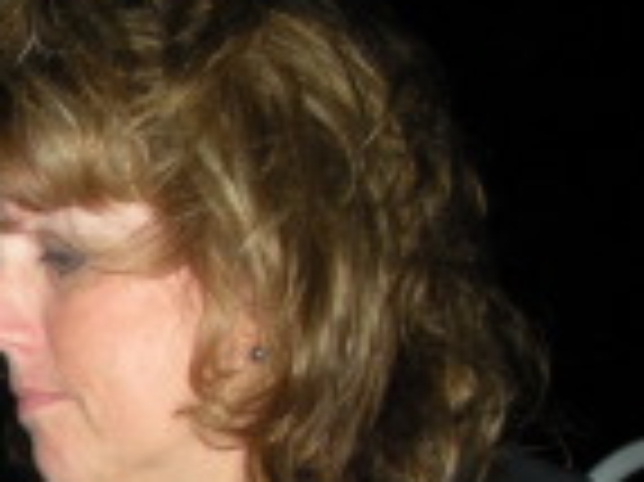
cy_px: 703
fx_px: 2138
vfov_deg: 12.3
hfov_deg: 15.6
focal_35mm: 115
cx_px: -360
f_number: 3.5
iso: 118
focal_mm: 6.3
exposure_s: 1/60
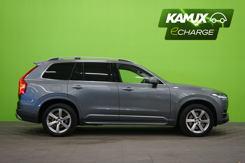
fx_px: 306
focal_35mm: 45
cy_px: 82
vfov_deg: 29.9
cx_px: 122
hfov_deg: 43.6
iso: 400
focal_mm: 45
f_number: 5
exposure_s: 1/10
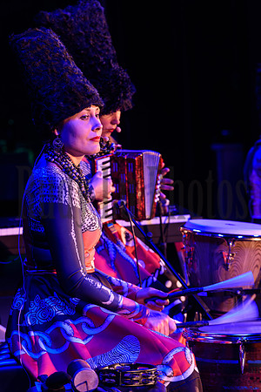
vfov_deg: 10.3
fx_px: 2175
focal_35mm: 200
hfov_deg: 6.9
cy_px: 196
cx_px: 130
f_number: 8
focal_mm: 200
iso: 800
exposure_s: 1/60
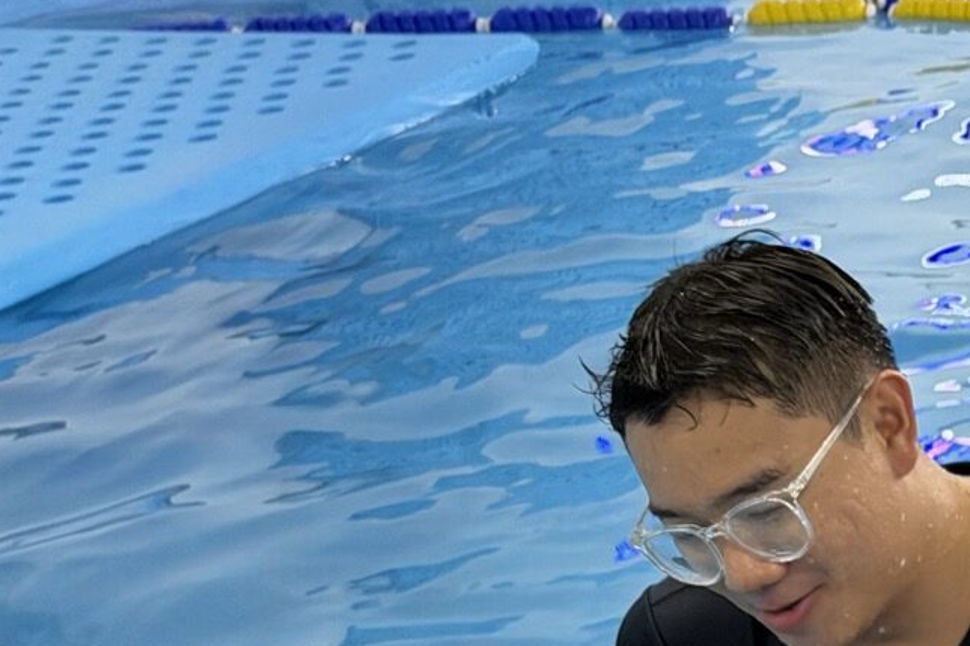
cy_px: 797
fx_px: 3340
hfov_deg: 16.3
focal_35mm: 124
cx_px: 848
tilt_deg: -23.0
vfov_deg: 10.8
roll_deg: +5.5
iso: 64
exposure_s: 1/50
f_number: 1.78
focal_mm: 6.76
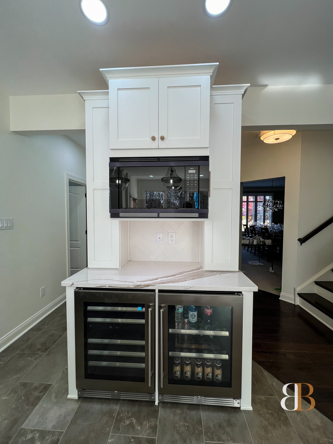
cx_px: 166
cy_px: 222
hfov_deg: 89.9
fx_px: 167
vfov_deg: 106.2
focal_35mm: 13
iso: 32
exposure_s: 1/129
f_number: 1.8
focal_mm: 1.57
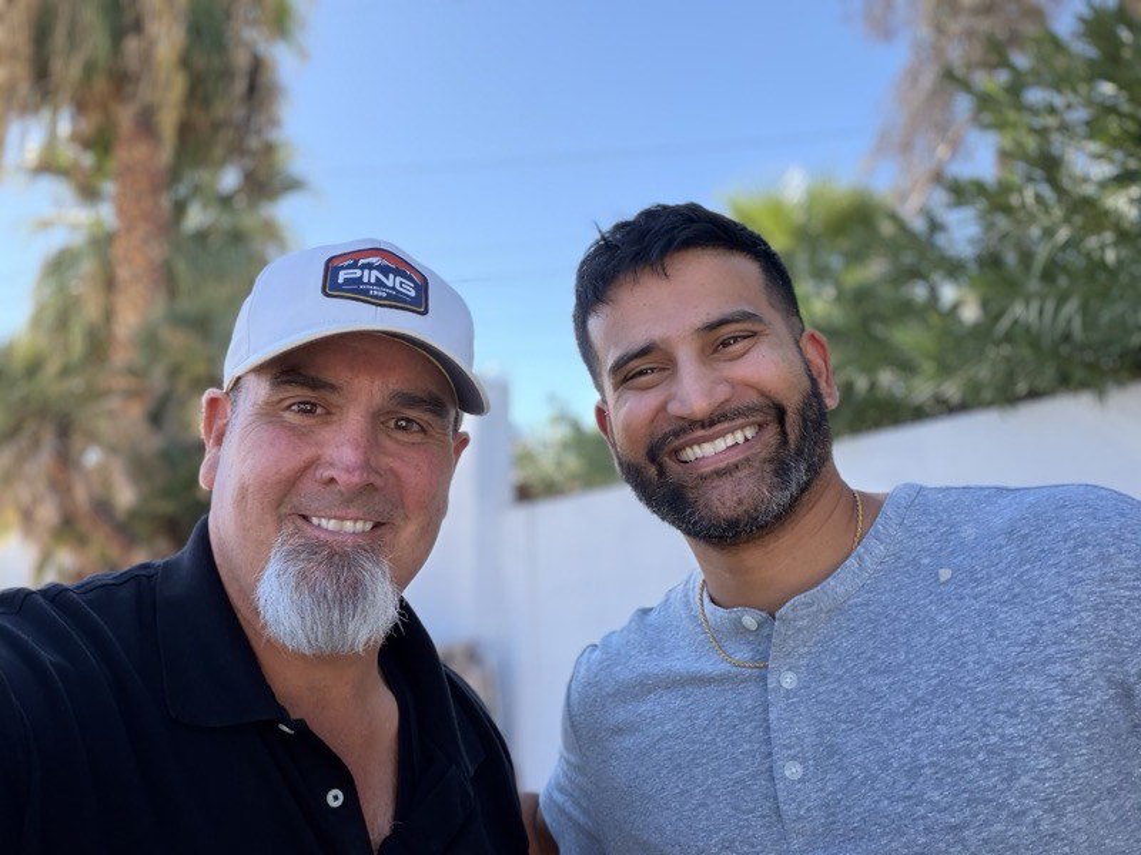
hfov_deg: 60.0
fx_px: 989
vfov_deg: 46.8
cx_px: 570
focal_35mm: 30
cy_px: 428
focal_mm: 2.71
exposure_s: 1/172
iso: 32
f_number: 1.9
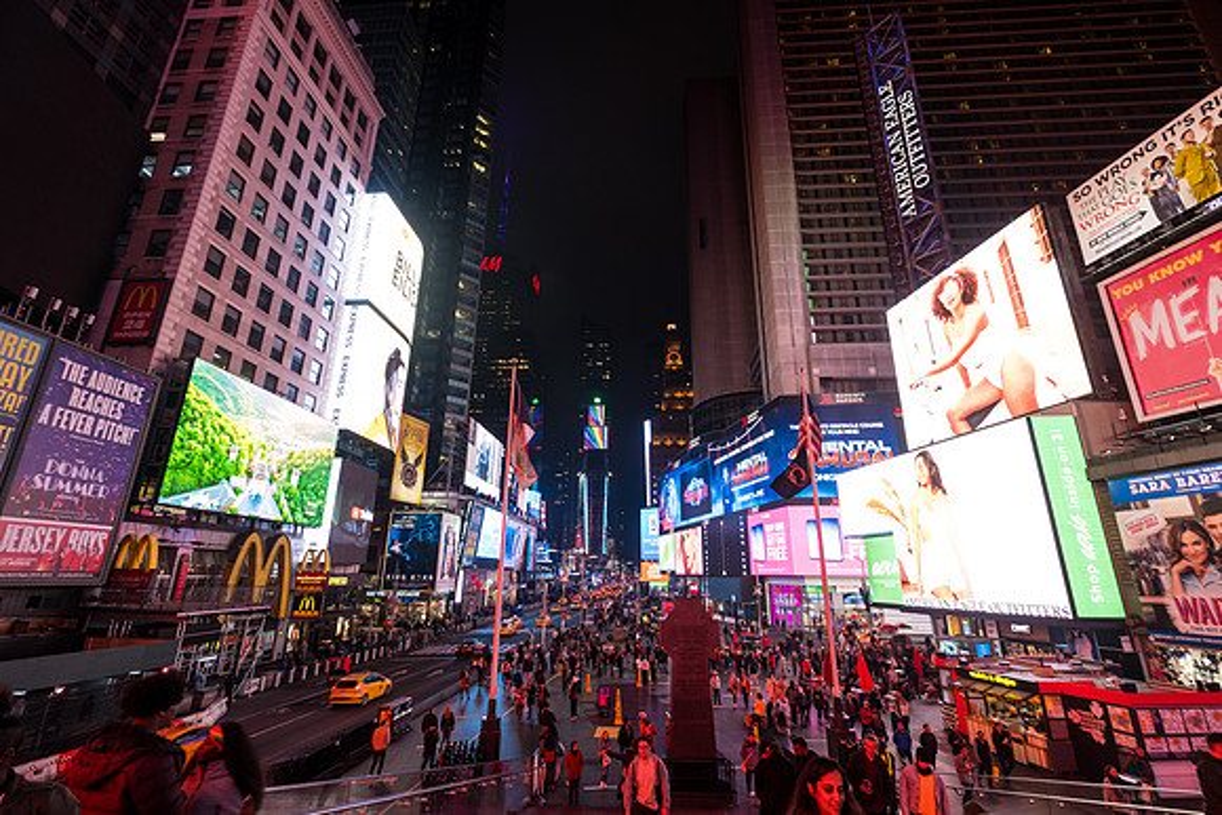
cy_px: 408
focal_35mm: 15
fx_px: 509
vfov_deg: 77.4
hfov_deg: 100.4
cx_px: 611
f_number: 5
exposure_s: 1/20
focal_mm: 10
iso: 160
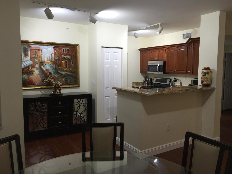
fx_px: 194
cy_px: 87
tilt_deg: -6.4
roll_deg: -1.1
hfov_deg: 61.7
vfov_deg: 48.2
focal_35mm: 29
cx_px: 116
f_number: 2.2
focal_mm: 4.15
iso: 50
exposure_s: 1/15
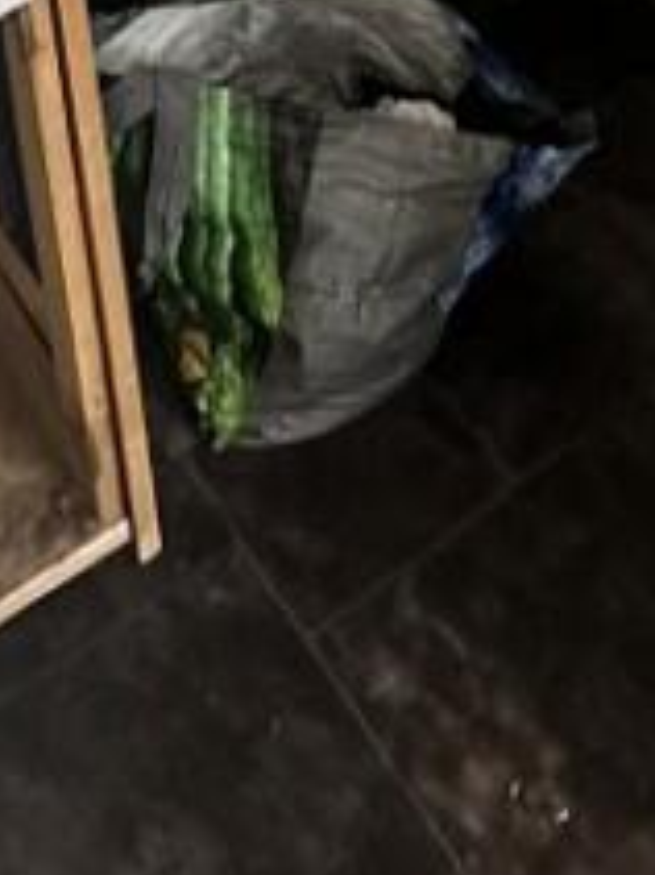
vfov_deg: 22.3
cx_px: 560
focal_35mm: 68
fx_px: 1717
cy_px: -518
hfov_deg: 21.2
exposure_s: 1/60
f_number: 2.2
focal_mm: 2.22
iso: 320
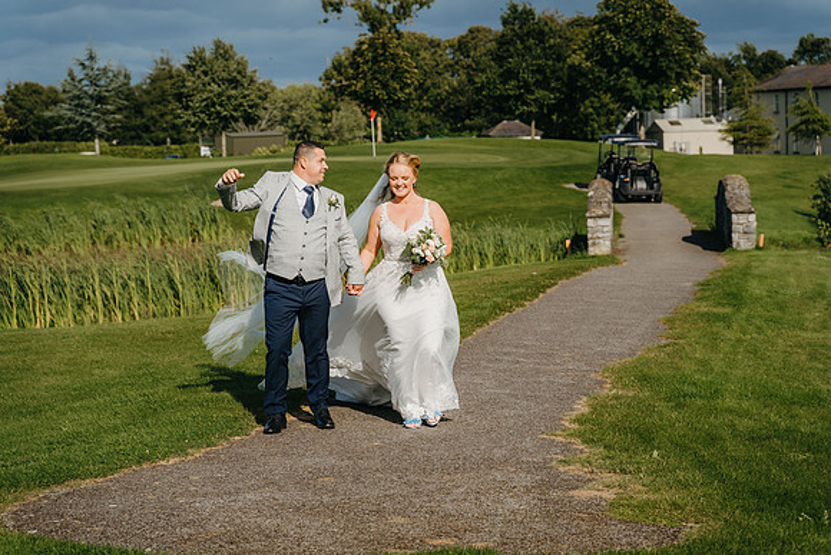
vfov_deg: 18.2
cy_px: 278
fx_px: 1732
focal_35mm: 75
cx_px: 416
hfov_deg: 27.0
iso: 64
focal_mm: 75
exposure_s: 1/1000
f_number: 4.5
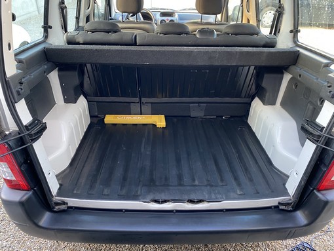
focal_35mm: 26
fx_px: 251
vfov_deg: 53.1
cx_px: 167
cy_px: 126
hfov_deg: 67.3
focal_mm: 4.25
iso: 200
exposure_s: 1/60
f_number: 1.8
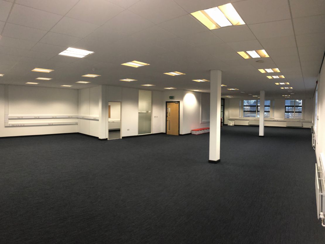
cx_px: 162
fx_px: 263
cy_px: 122
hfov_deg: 63.4
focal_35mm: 28
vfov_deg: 49.8
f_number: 1.8
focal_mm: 3.99
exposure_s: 1/100
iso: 200
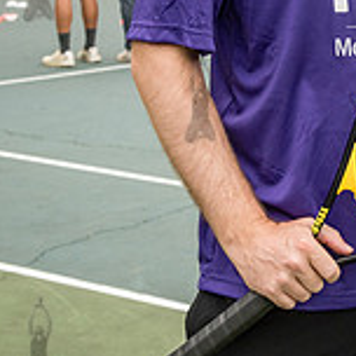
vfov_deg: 13.7
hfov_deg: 13.0
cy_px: -36
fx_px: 1454
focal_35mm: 125
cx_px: 581
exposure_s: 1/1250
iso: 1000
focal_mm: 35
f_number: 5
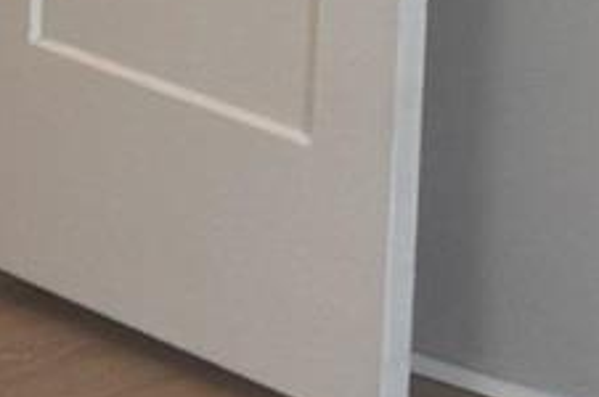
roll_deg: -1.9
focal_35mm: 255
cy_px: -294
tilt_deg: -9.8
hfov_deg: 8.1
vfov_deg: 5.3
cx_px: 37
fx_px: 4237
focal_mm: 6.76
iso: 250
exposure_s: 1/60
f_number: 1.78
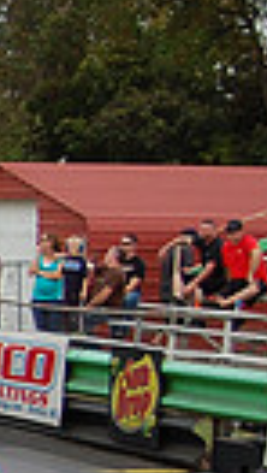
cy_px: 444
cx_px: -722
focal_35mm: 160
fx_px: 2011
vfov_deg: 13.3
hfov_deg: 6.4
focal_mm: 23
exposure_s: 1/1000
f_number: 4
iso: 250
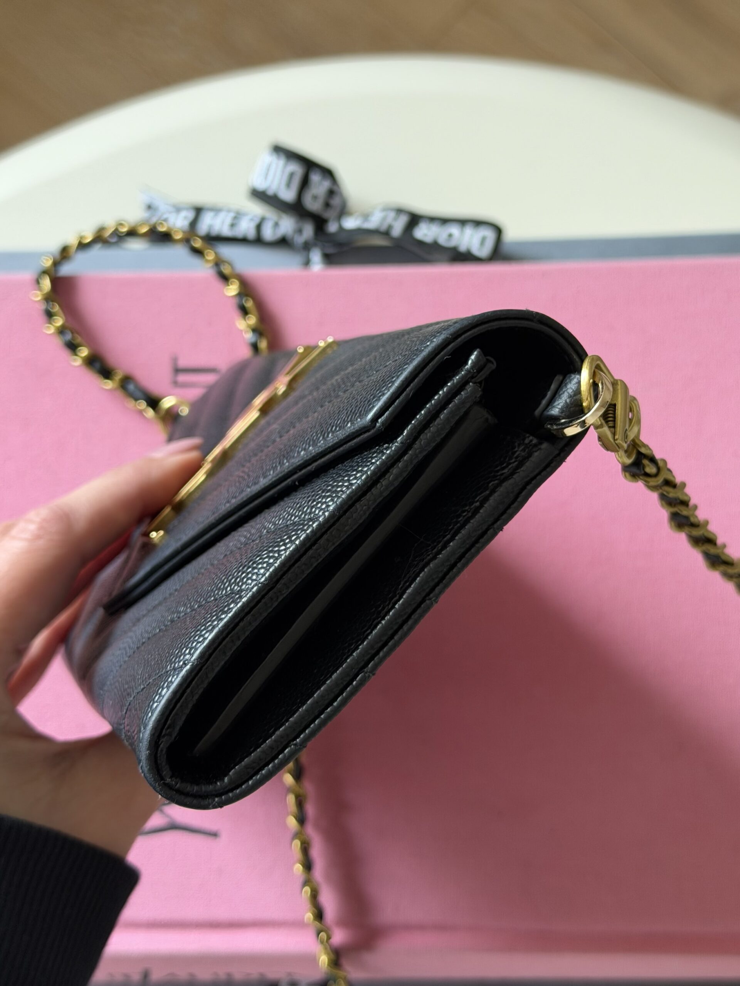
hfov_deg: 30.3
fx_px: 1368
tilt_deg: -73.4
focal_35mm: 48
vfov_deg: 39.7
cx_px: 370
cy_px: 493
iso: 160
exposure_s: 1/84
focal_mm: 6.76
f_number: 1.78
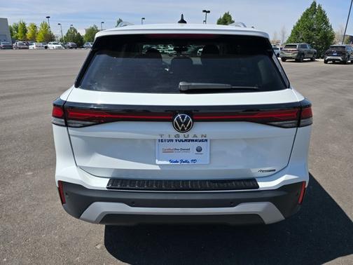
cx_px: 176
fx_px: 235
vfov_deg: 58.9
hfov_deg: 73.9
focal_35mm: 23
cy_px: 132
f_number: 1.7
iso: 12
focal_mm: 6.3
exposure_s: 1/904
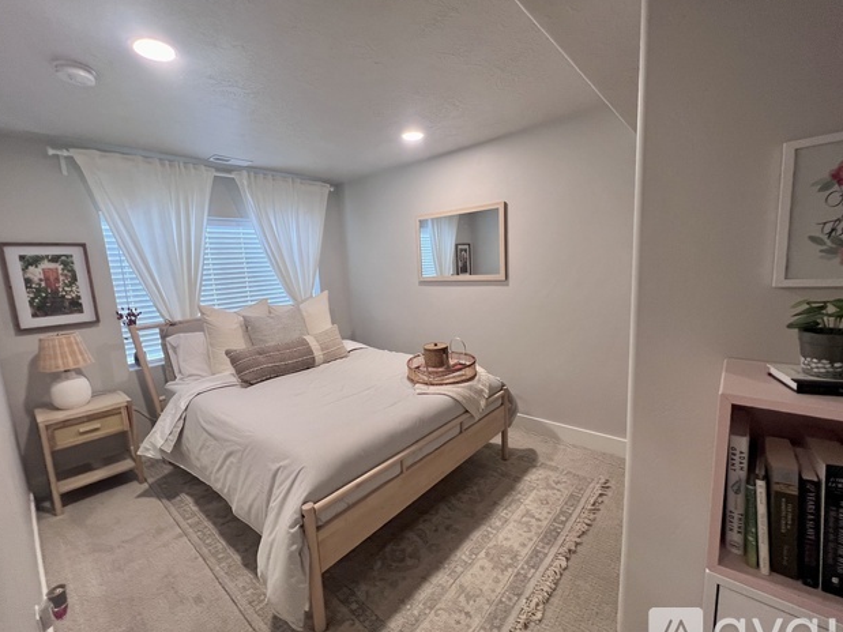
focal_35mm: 14
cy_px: 321
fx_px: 341
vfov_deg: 85.6
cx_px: 415
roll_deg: +4.1
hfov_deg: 102.1
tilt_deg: -8.6
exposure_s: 1/120
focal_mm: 1.57
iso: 200
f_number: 1.8
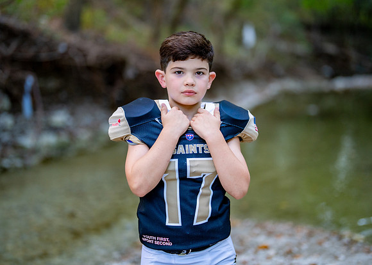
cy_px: 130
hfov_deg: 32.3
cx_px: 195
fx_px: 641
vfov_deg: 23.4
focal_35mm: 61
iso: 500
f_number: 1.2
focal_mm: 50
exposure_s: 1/500
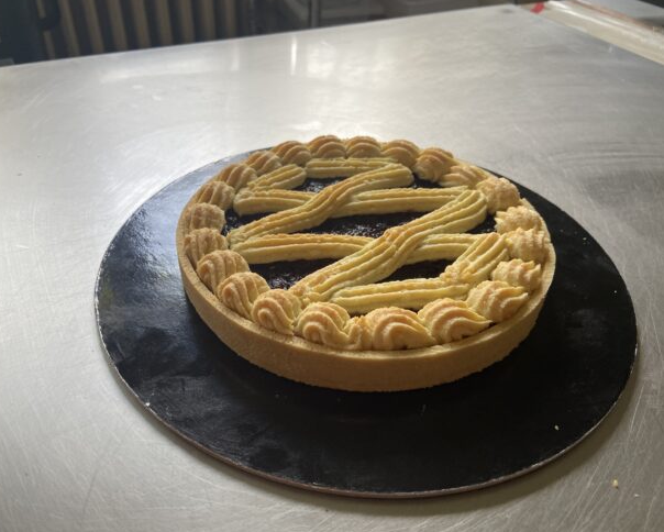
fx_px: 551
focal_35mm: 28
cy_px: 266
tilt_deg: -40.2
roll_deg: -1.8
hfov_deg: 62.0
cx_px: 298
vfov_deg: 51.6
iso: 64
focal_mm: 4.25
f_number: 1.8
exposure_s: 1/121
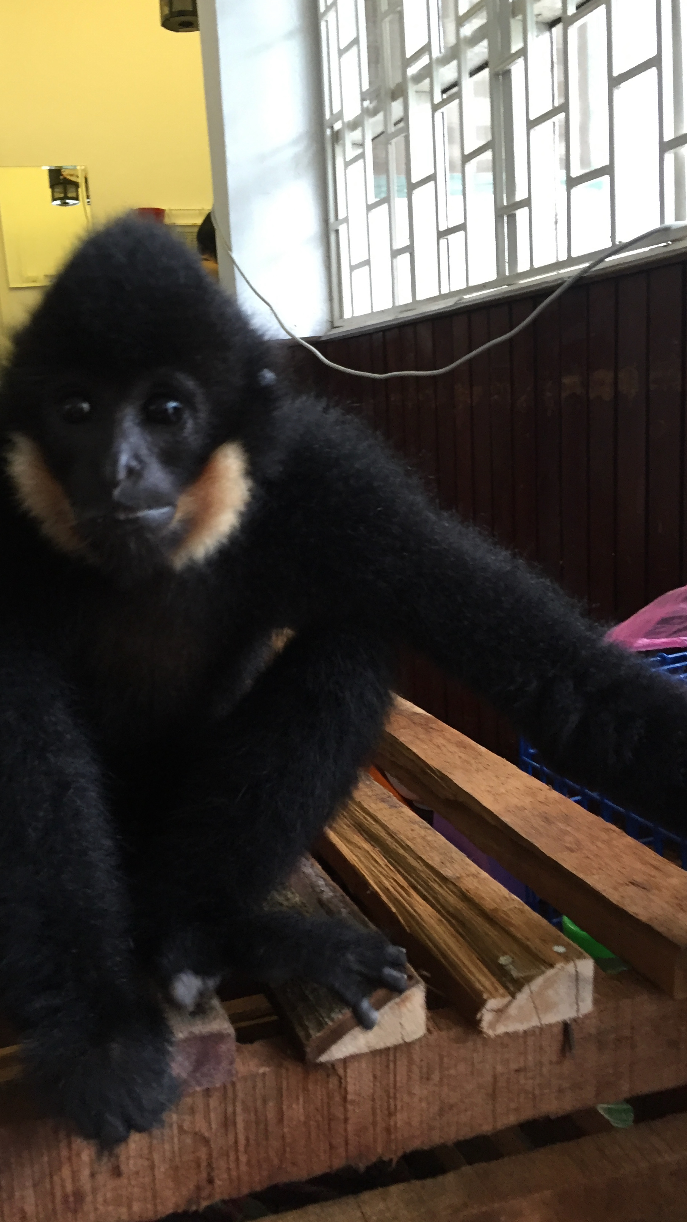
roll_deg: +4.9
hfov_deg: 36.3
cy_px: 609
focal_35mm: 32
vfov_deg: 61.0
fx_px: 1036
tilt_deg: -10.0
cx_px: 231
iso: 160
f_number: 2.2
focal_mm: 4.15
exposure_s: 1/33
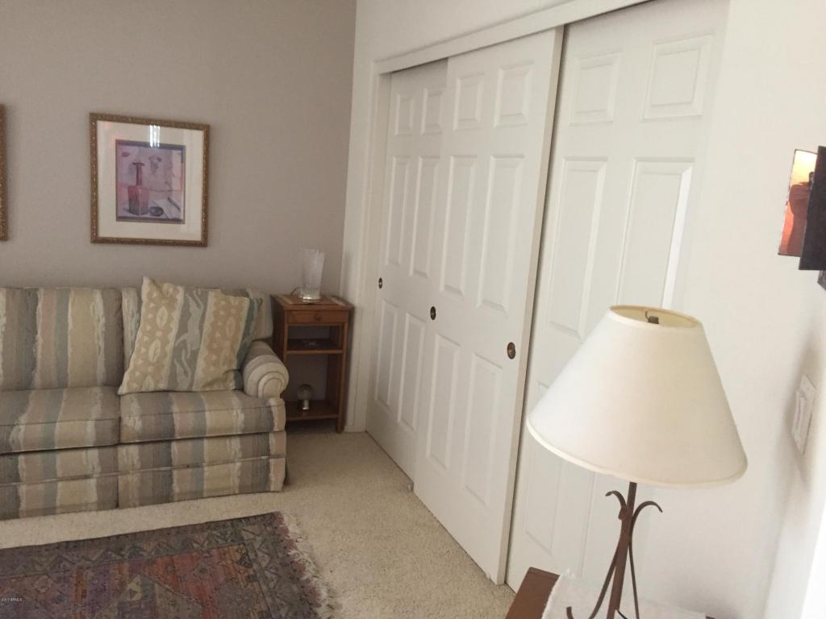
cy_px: 310
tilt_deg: -10.2
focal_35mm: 29
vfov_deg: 48.2
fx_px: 692
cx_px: 413
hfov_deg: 61.7
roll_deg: -4.4
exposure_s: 1/30
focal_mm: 4.15
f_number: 2.2
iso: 200
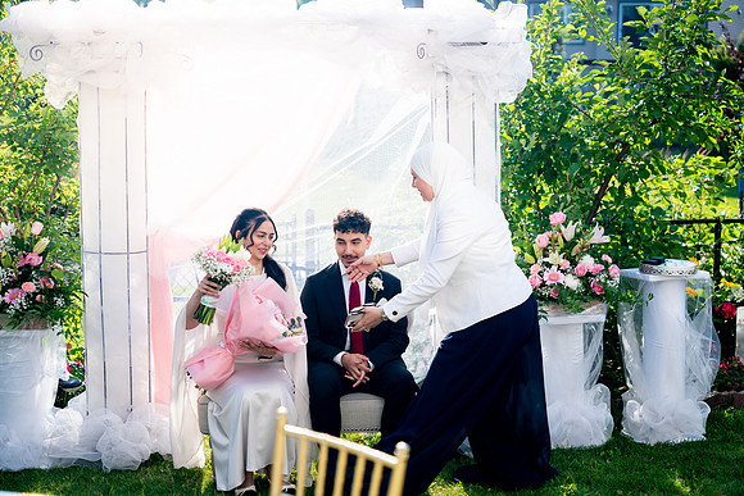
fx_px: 1034
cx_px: 372
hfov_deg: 39.6
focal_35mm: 50
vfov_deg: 27.0
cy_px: 248
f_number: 2
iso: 125
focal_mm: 50
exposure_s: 1/2500
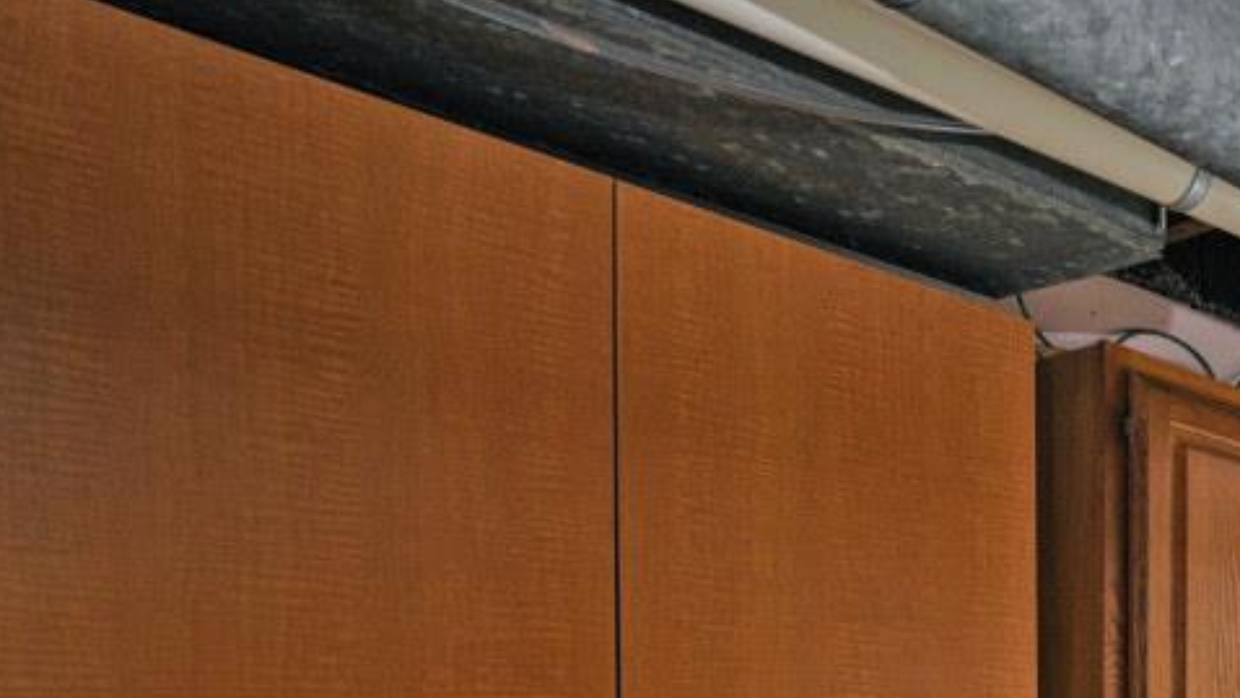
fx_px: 1513
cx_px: 1642
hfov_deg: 32.5
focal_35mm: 46
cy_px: 882
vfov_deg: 23.3
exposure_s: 1/60
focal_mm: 14
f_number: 4
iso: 280
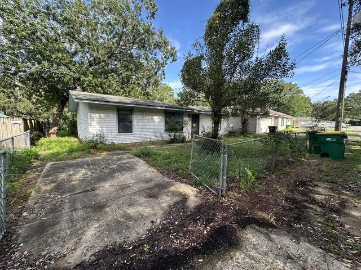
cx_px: 180
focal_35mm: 14
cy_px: 135
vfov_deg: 85.7
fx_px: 146
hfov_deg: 102.1
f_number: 2.2
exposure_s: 1/284
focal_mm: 2.22
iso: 40
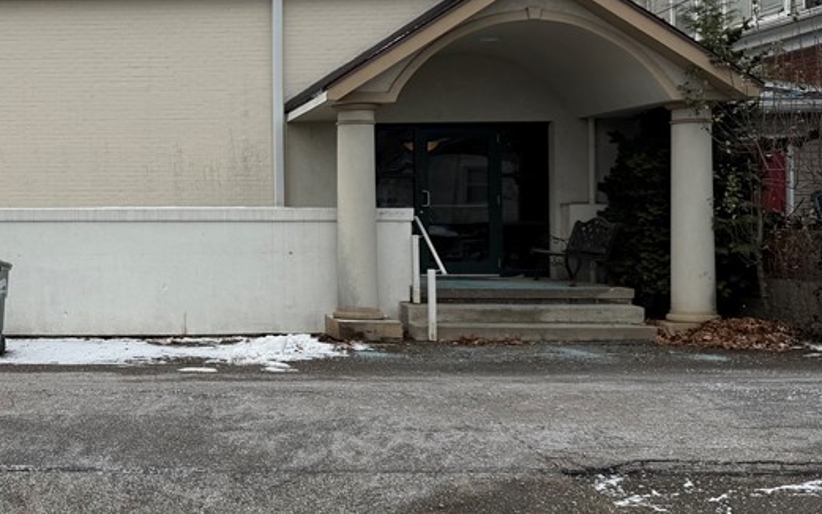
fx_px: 1120
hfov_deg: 37.0
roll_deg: -0.2
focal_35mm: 50
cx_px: 43
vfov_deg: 25.8
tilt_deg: +1.8
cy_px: 188
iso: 80
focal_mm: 6.76
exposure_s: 1/3021
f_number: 1.78
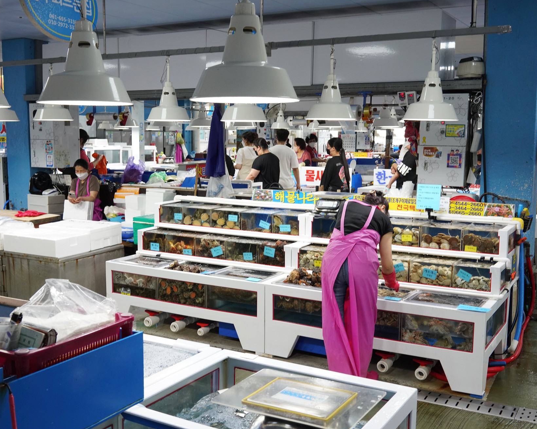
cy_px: 215
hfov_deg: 45.8
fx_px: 636
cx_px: 254
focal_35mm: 40
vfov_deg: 37.3
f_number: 8
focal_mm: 35
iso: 1600
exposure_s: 1/125
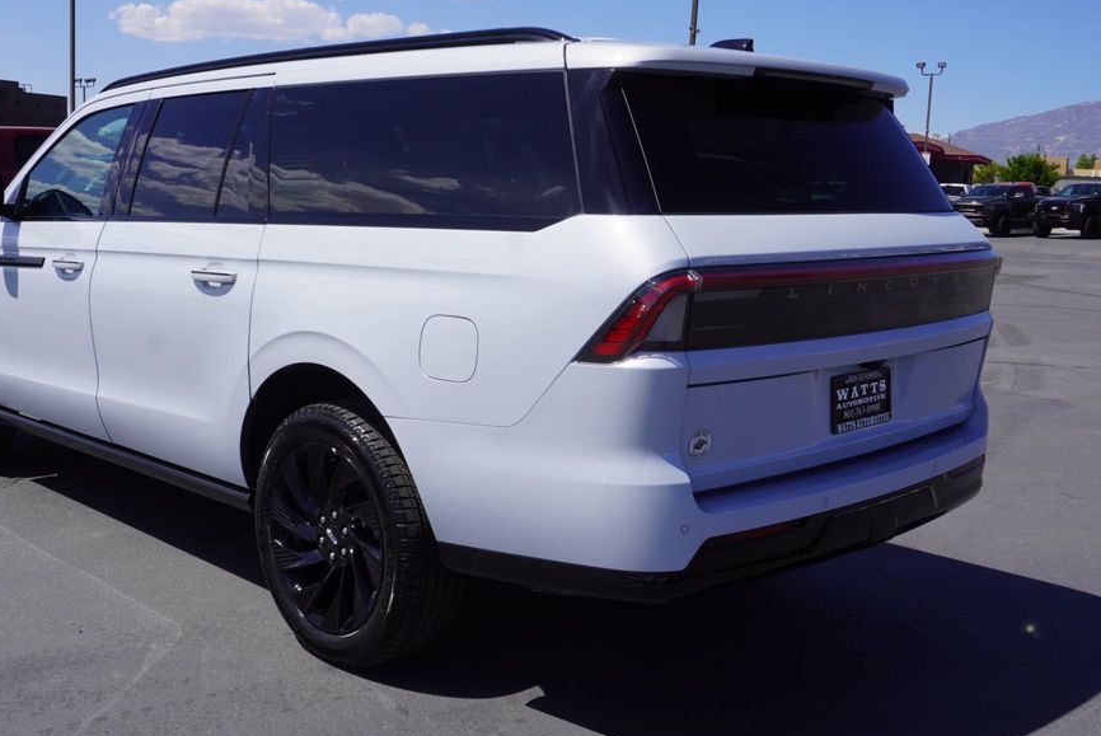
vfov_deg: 34.3
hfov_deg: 49.3
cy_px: 362
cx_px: 460
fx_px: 1194
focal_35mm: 39
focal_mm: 22
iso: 100
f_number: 10
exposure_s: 1/250
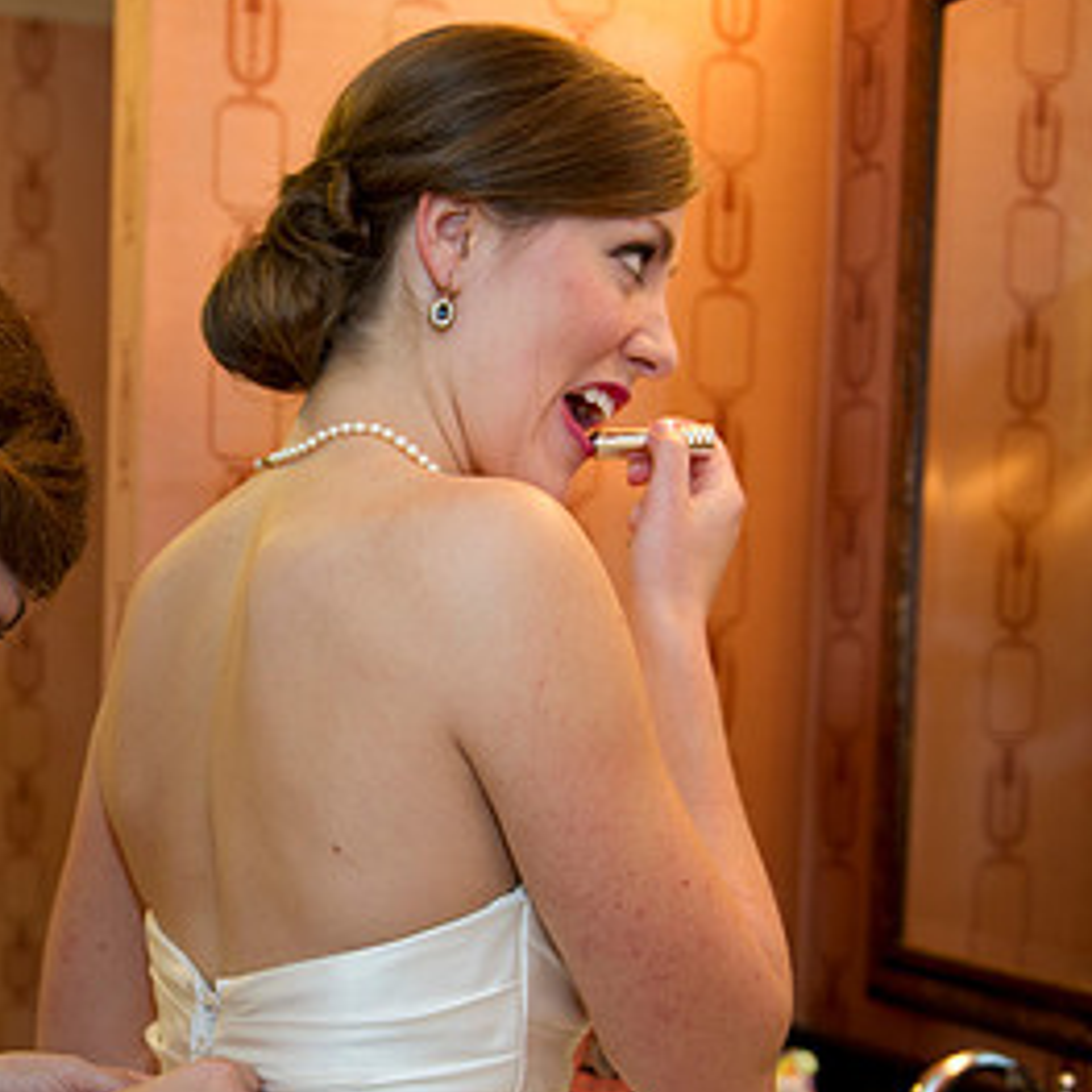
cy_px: 752
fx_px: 2070
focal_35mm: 58
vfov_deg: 29.3
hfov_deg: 28.7
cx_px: 170
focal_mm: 31
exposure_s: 1/125
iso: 640
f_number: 2.8
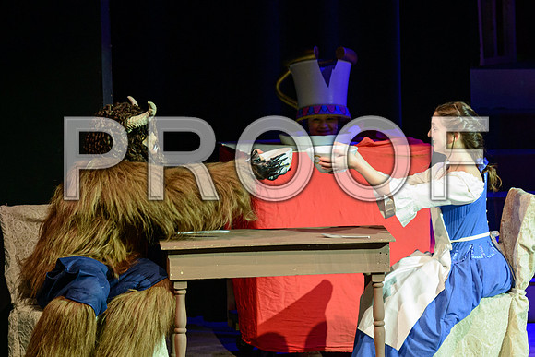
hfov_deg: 7.7
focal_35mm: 269
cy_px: 222
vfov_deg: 5.1
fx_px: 3992
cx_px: 382
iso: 1000
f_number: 4
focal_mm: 120
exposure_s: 1/100
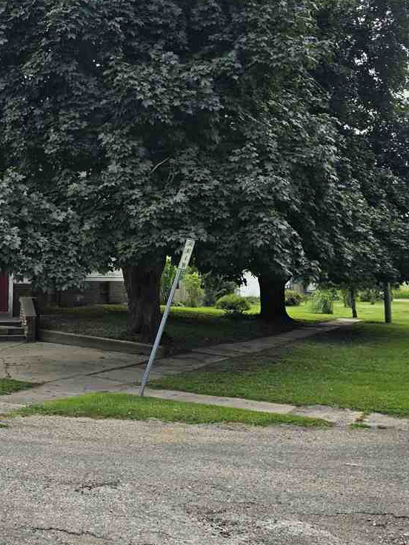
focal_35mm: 40
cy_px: 207
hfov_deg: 34.3
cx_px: 56
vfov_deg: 46.4
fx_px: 630
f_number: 1.4
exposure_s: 1/7939
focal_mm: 6.5
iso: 64
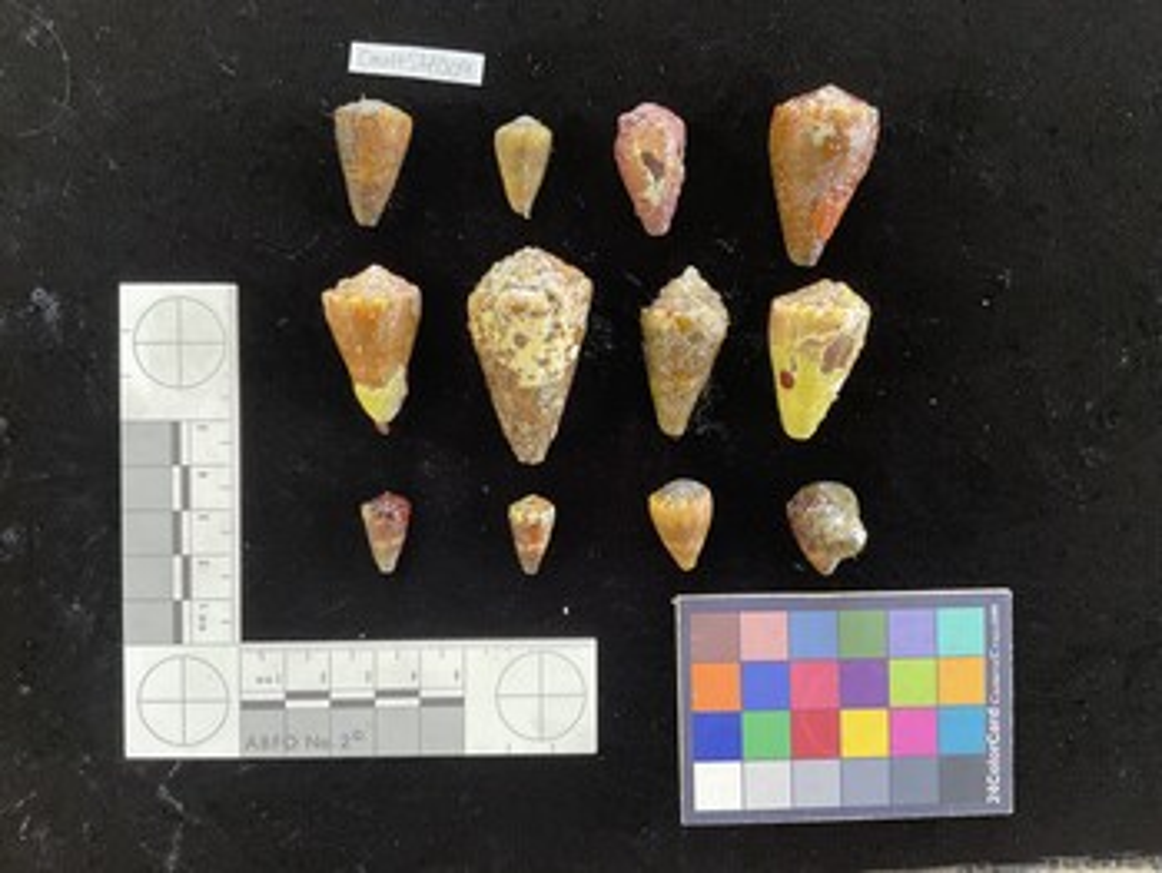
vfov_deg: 48.3
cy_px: 436
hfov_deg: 61.6
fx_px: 974
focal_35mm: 29
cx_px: 581
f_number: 1.8
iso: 160
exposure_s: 1/50
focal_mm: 3
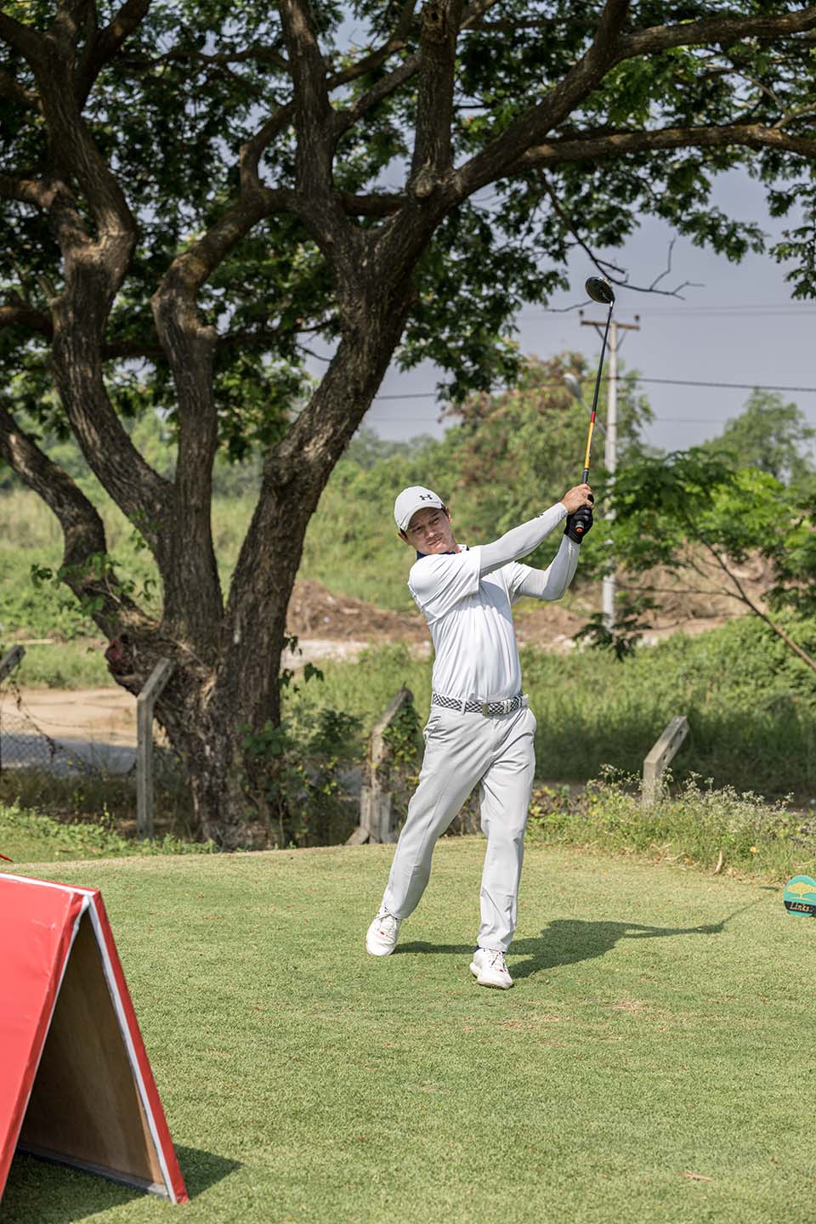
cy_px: 612
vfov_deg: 28.8
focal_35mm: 70
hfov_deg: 19.5
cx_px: 408
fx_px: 2380
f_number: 4
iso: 320
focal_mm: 70
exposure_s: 1/2500
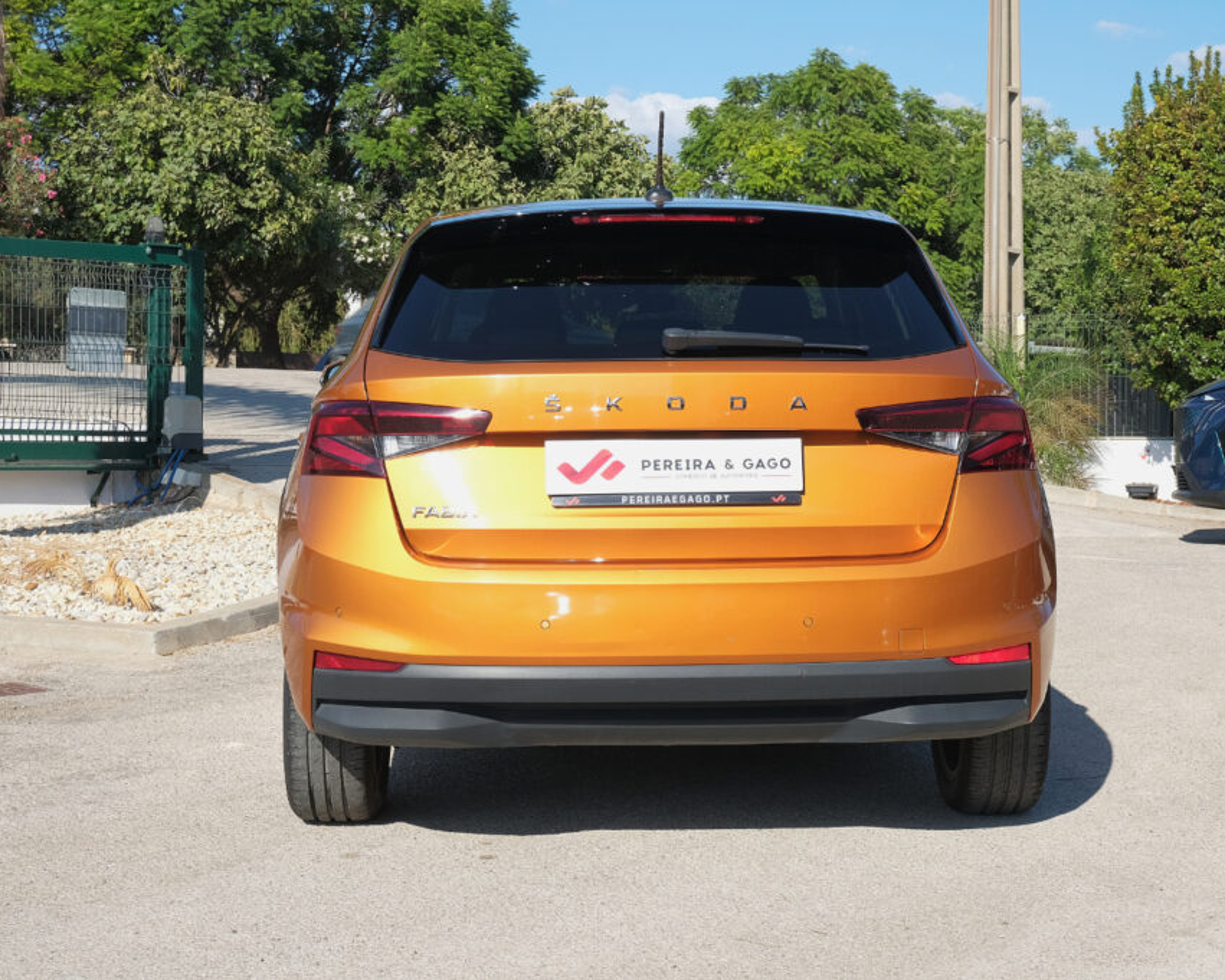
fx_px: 2212
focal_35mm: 61
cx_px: 669
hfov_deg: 30.9
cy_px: 490
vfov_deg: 25.0
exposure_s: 1/200
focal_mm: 36.3
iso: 160
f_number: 9
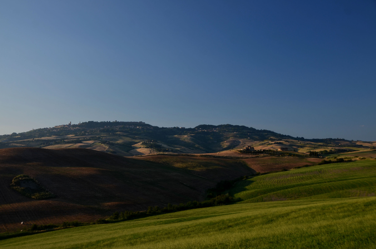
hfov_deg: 45.0
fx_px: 453
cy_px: 124
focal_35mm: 44
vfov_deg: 30.7
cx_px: 188
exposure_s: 1/200
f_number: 6.3
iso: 100
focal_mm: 29
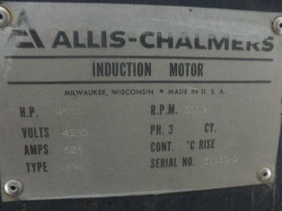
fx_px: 228
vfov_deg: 49.7
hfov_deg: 63.4
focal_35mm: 28
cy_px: 106
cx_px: 141
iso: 400
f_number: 3
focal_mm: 5
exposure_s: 1/4
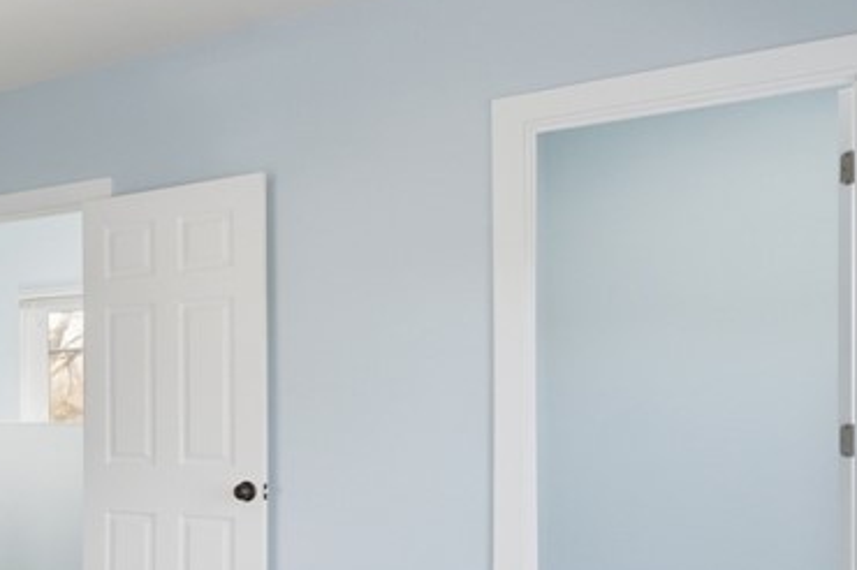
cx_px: -76
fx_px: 1046
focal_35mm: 44
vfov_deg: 29.9
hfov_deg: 37.6
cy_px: 437
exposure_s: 1/80
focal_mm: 15
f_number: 9
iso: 250
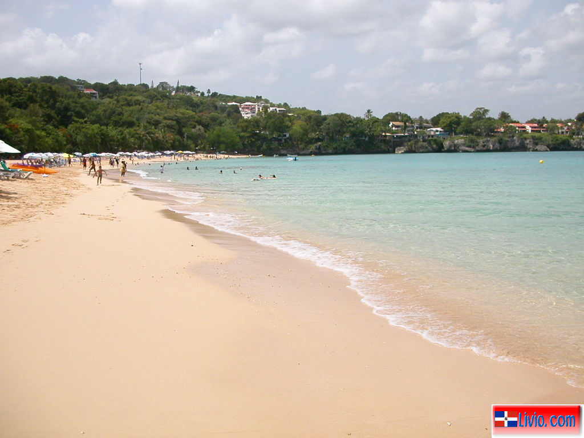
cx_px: 292
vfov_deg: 38.7
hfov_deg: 50.1
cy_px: 219
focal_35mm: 37
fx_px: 624
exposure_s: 1/2451
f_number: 2.7
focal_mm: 5.6
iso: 100
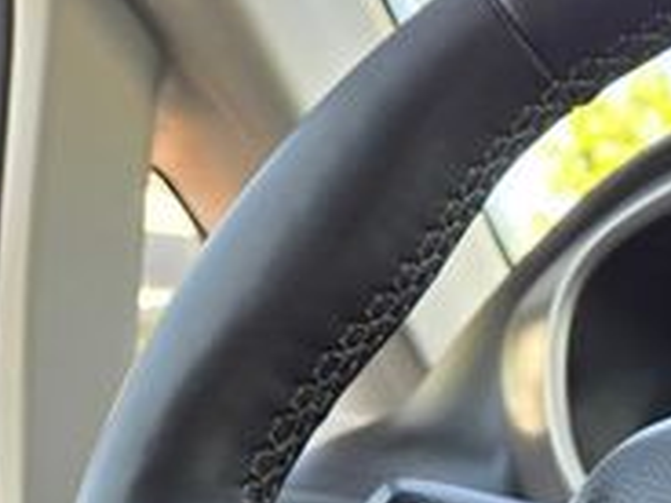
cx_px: 999
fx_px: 1551
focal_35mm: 80
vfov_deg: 17.0
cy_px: 718
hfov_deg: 20.8
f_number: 1.8
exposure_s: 1/180
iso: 64
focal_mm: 5.4
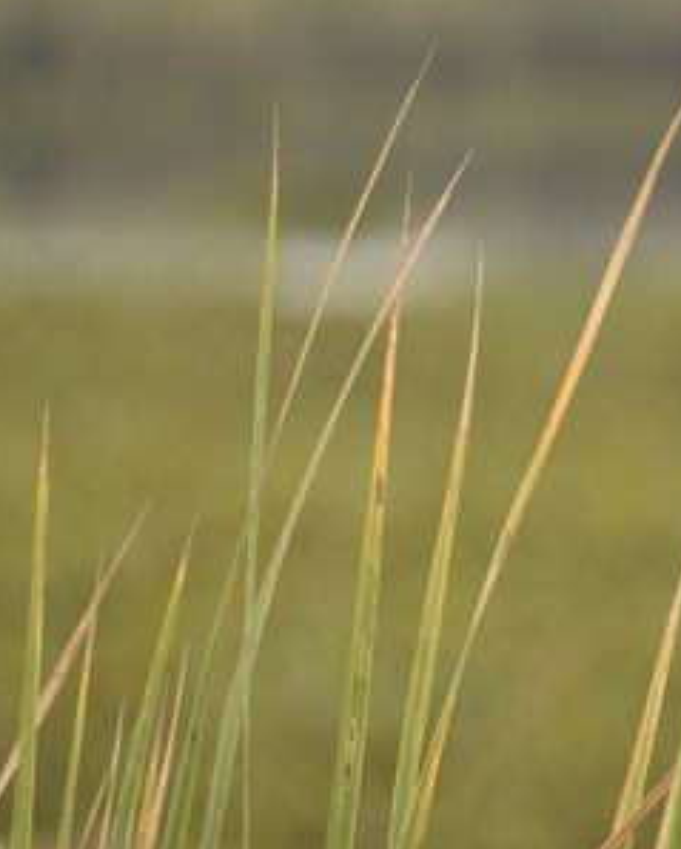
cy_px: 429
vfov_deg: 2.7
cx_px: 487
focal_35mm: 725
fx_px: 18237
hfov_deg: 2.1
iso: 200
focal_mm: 300
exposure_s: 1/200
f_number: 6.3
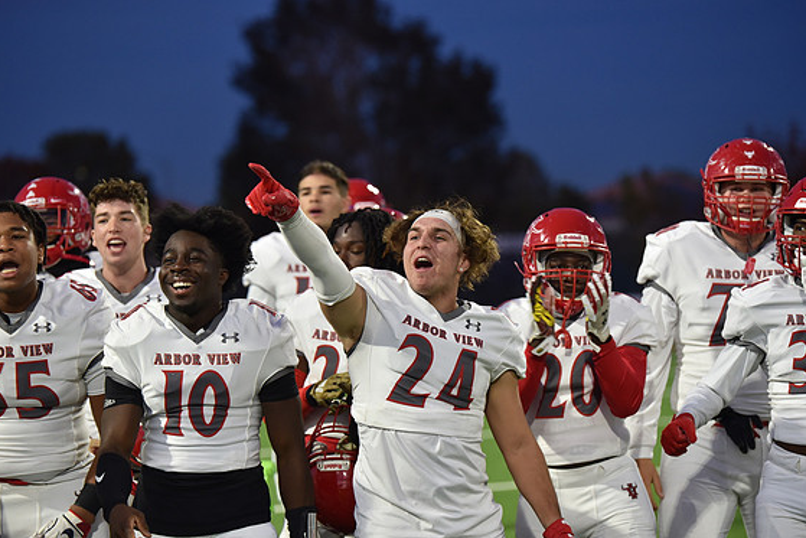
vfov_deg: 9.8
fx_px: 3135
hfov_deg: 14.6
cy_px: 278
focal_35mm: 140
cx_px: 411
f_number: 2.8
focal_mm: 135
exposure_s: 1/500
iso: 1250
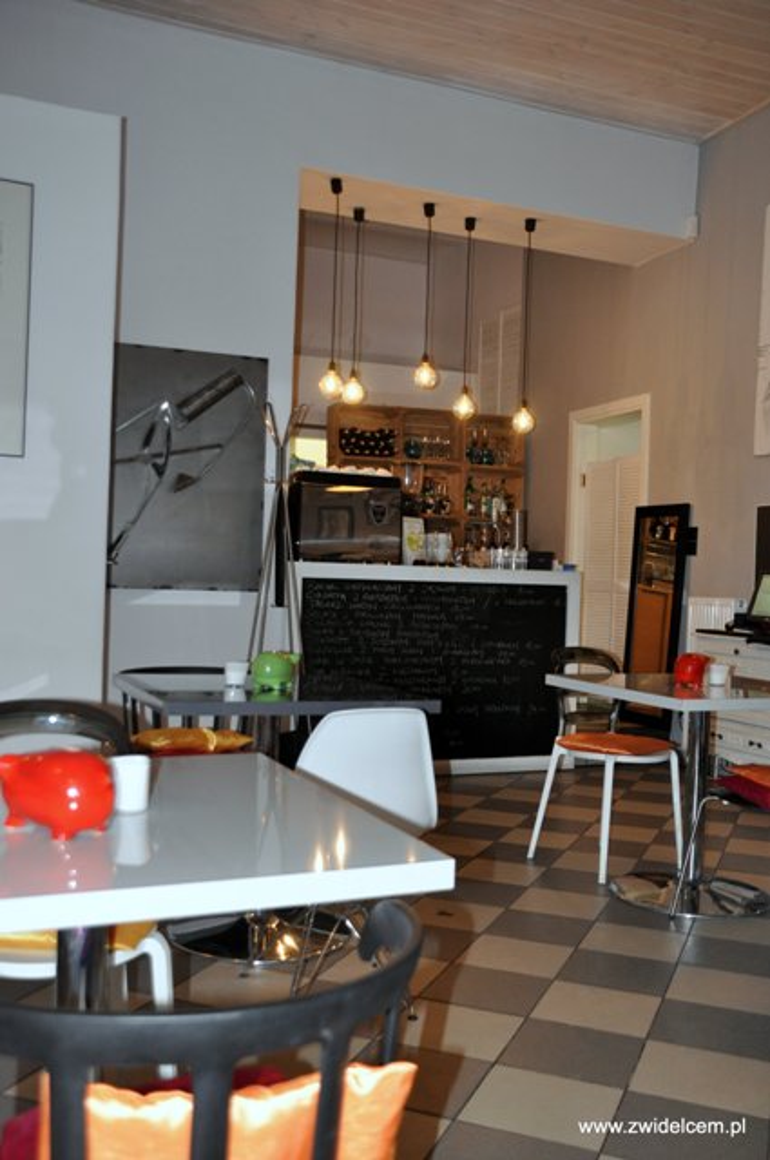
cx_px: 385
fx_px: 1062
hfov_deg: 39.9
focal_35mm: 33
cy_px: 580
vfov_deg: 57.3
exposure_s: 1/60
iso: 800
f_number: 3.8
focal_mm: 22
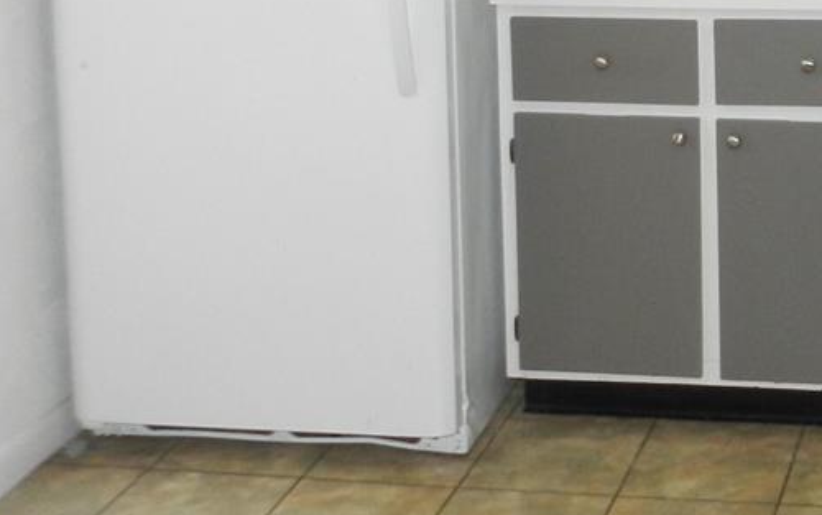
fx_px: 1748
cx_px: 827
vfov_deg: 16.0
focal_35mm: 78
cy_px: -130
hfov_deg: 25.2
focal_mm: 4
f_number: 3.4
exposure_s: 1/30
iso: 200
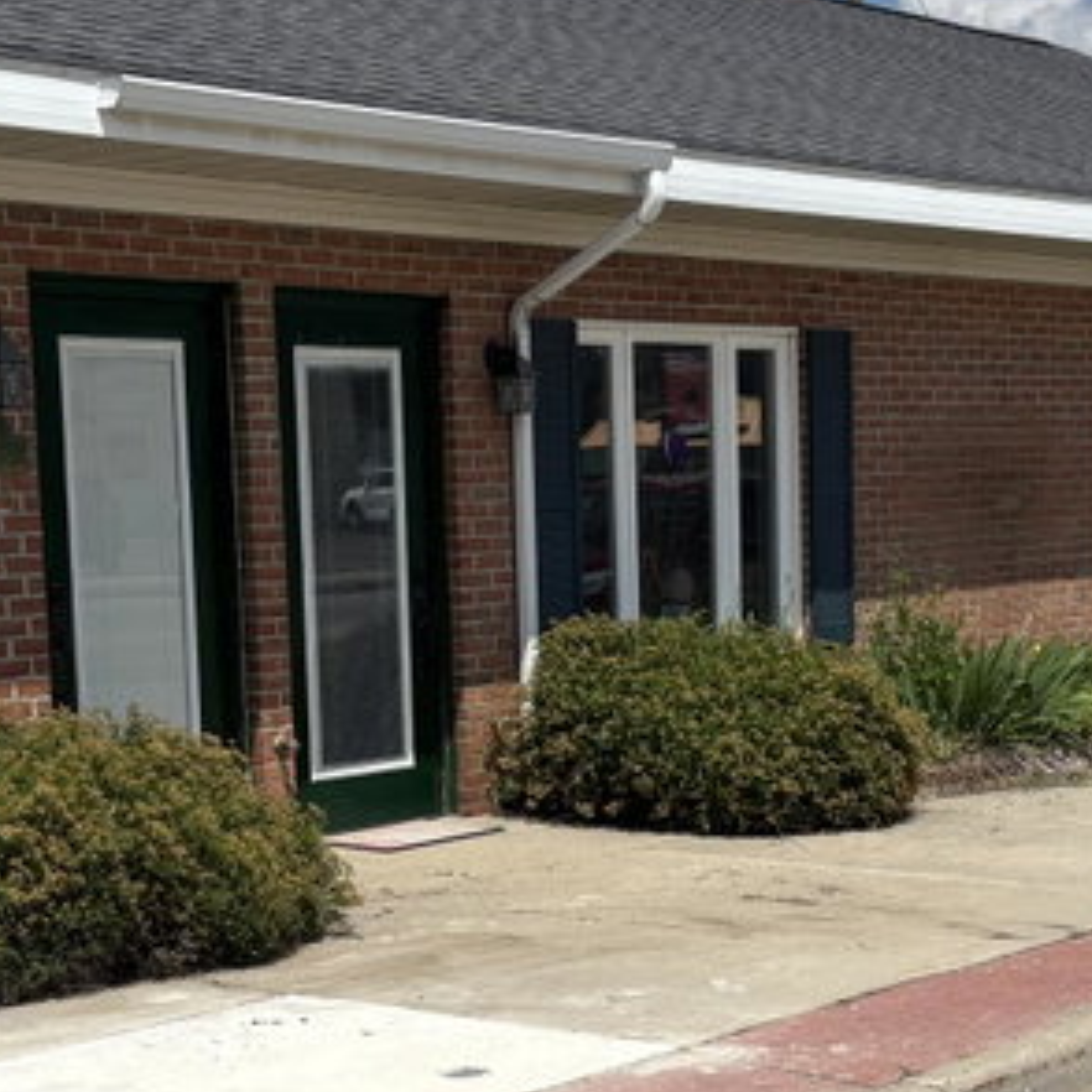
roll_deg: +1.7
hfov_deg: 21.7
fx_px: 2855
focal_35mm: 80
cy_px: 836
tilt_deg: -7.2
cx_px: 542
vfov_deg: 21.4
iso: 50
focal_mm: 5.96
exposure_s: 1/6329
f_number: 1.6
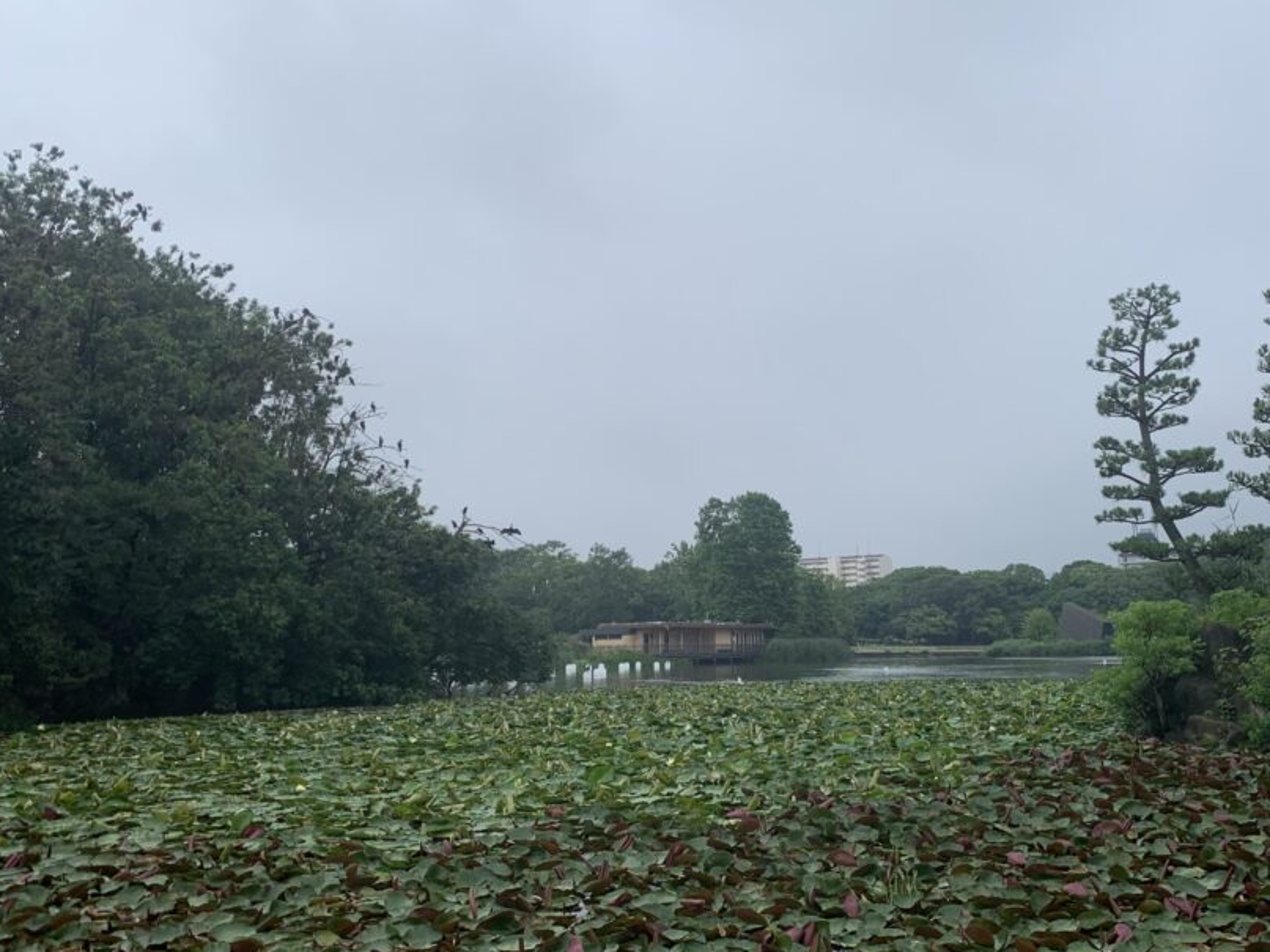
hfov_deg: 55.2
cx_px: 716
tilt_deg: +11.2
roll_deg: +0.6
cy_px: 439
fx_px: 1211
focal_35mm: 33
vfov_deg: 42.9
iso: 25
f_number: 1.8
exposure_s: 1/1032
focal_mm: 4.25
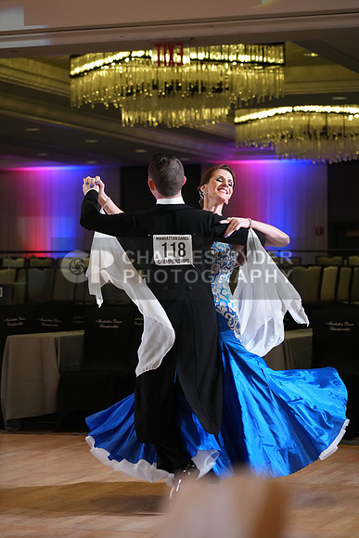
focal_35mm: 105
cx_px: 180
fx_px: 1570
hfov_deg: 13.0
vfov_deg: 19.5
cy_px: 269
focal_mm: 105
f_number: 4
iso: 3200
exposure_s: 1/400
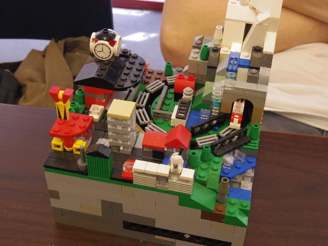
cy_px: 123
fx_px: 474
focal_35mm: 50
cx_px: 164
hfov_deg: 38.2
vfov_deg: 29.1
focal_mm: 9.1
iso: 640
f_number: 4.5
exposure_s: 1/80
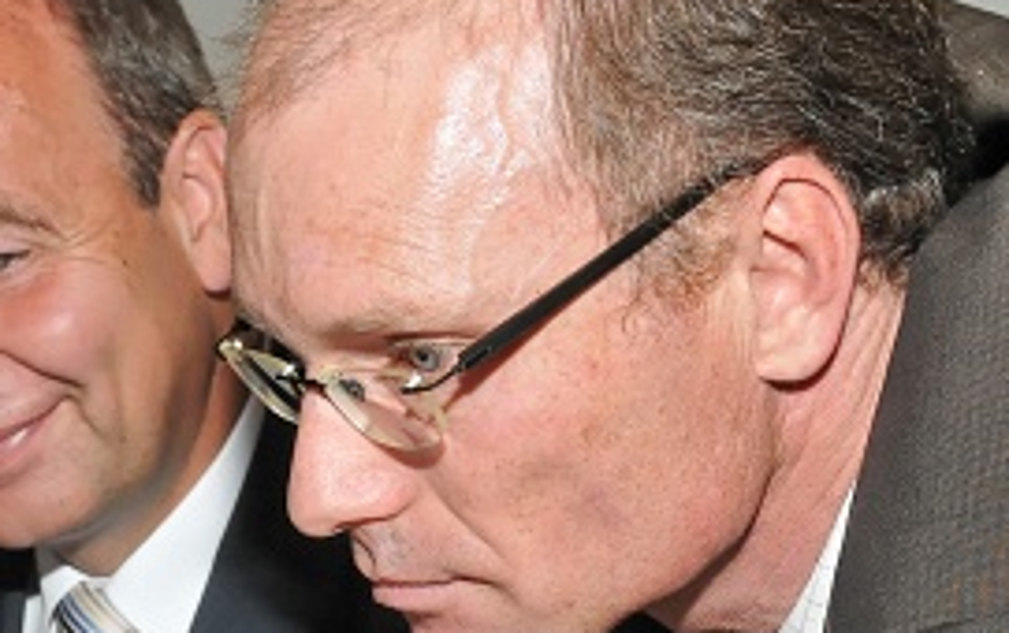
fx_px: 3358
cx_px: 73
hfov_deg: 16.8
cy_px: 927
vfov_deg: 10.4
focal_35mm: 122
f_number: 5.6
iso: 400
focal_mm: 24
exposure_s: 1/60
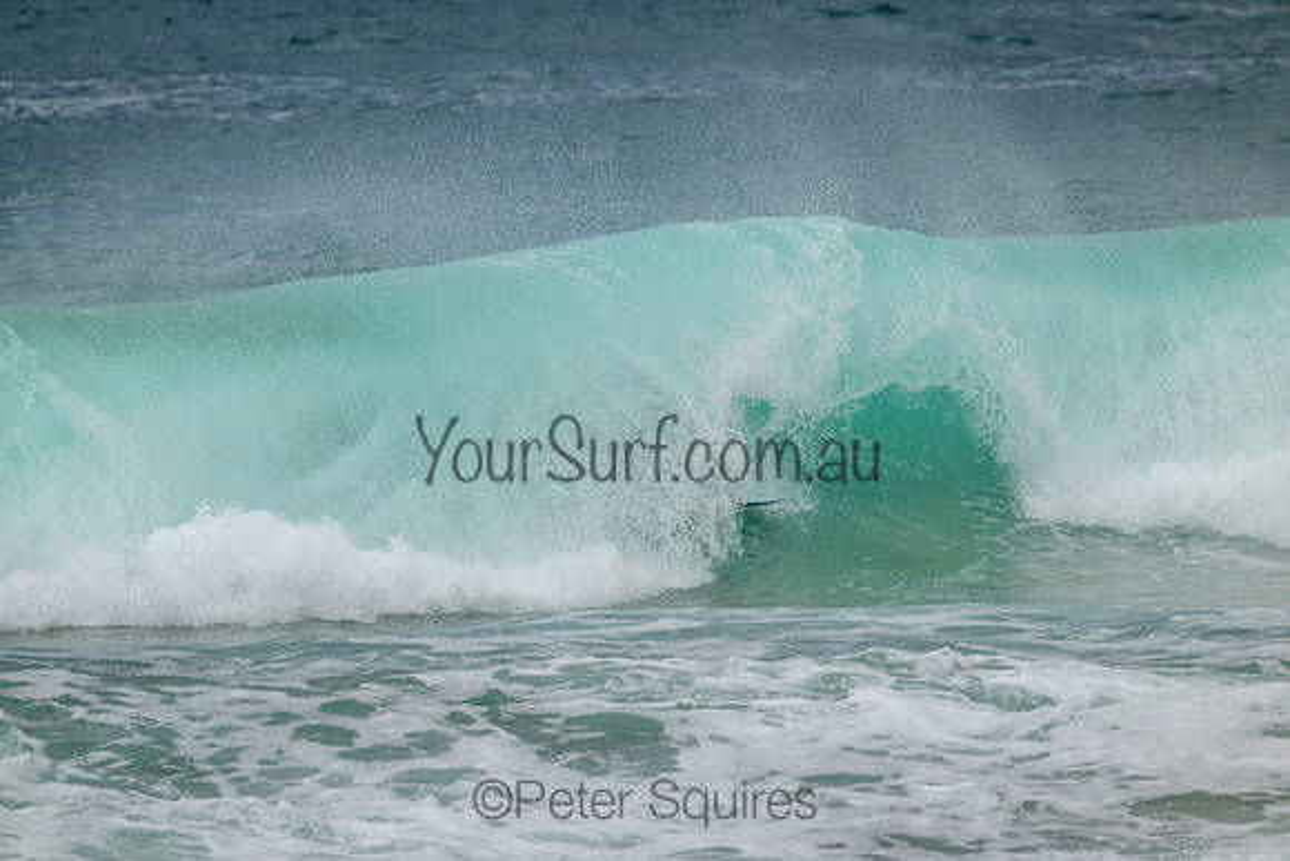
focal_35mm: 800
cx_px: 645
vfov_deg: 1.7
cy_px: 430
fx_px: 28672
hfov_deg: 2.6
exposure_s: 1/2000
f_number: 11
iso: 720
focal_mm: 800
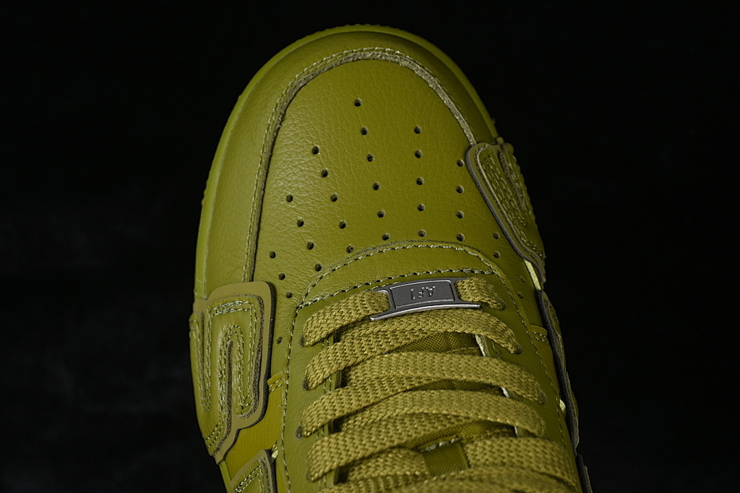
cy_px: 246
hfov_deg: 27.0
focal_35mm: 75
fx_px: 1542
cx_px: 370
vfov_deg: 18.2
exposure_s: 1/60
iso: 160
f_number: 7.1
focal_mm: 50
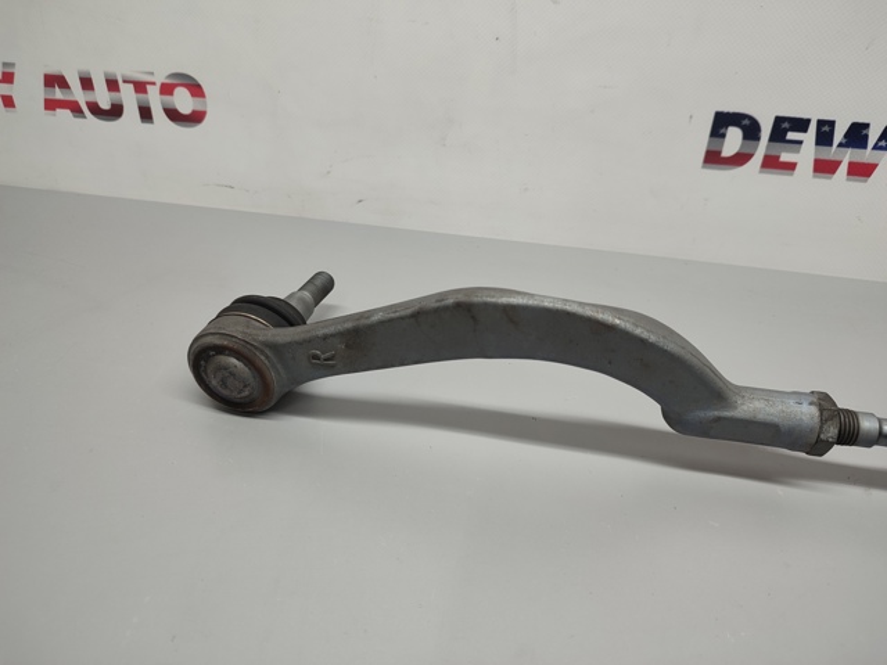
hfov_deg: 71.6
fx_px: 615
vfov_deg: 56.8
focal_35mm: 24
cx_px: 444
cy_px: 332
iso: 268
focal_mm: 5.89
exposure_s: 1/33
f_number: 1.89
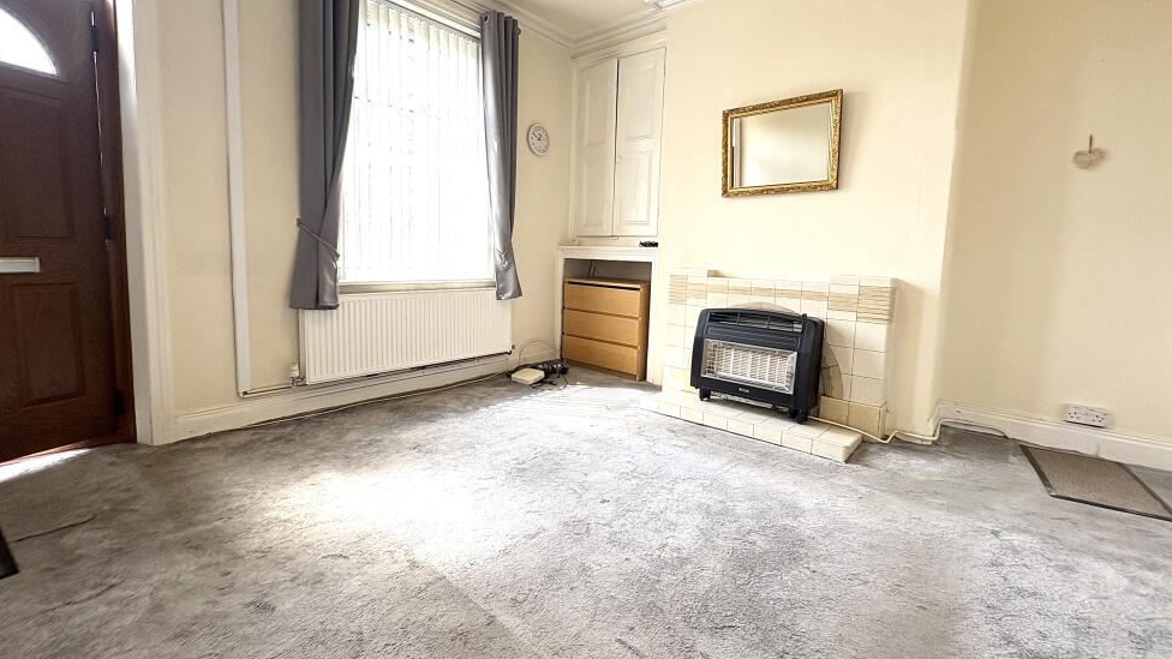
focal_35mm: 16
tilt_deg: -4.2
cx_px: 579
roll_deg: -1.3
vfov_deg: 67.0
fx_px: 497
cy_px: 300
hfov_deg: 99.4
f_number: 2.2
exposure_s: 1/211
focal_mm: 2.22
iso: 64
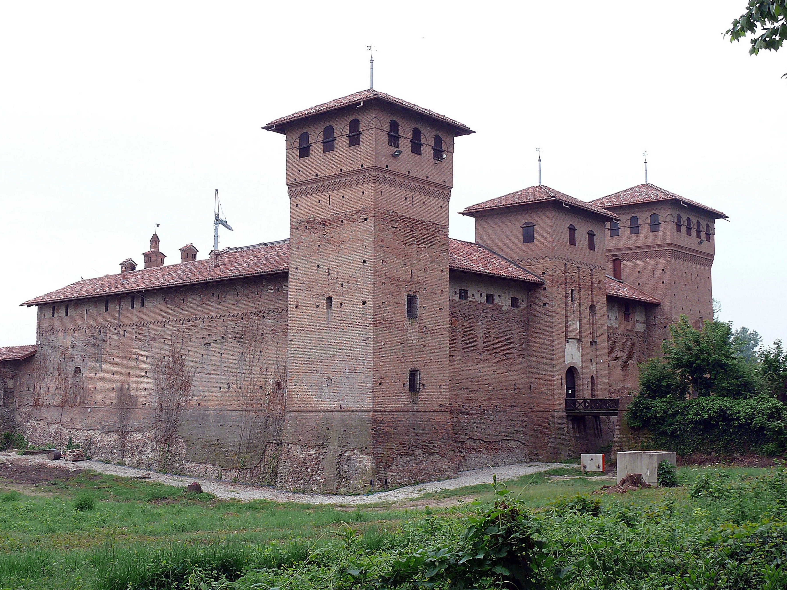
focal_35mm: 42
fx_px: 955
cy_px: 290
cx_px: 402
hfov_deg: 44.8
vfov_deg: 34.4
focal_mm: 8.6
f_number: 7.1
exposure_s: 1/80
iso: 100
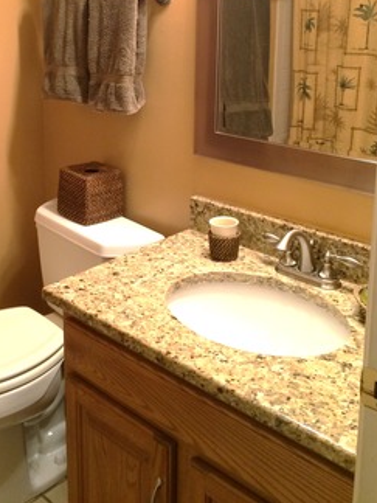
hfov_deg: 33.2
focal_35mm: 43
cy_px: 132
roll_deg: +1.4
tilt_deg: -11.3
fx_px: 624
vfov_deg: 42.6
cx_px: 115
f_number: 2.2
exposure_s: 1/30
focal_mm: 4.15
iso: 125
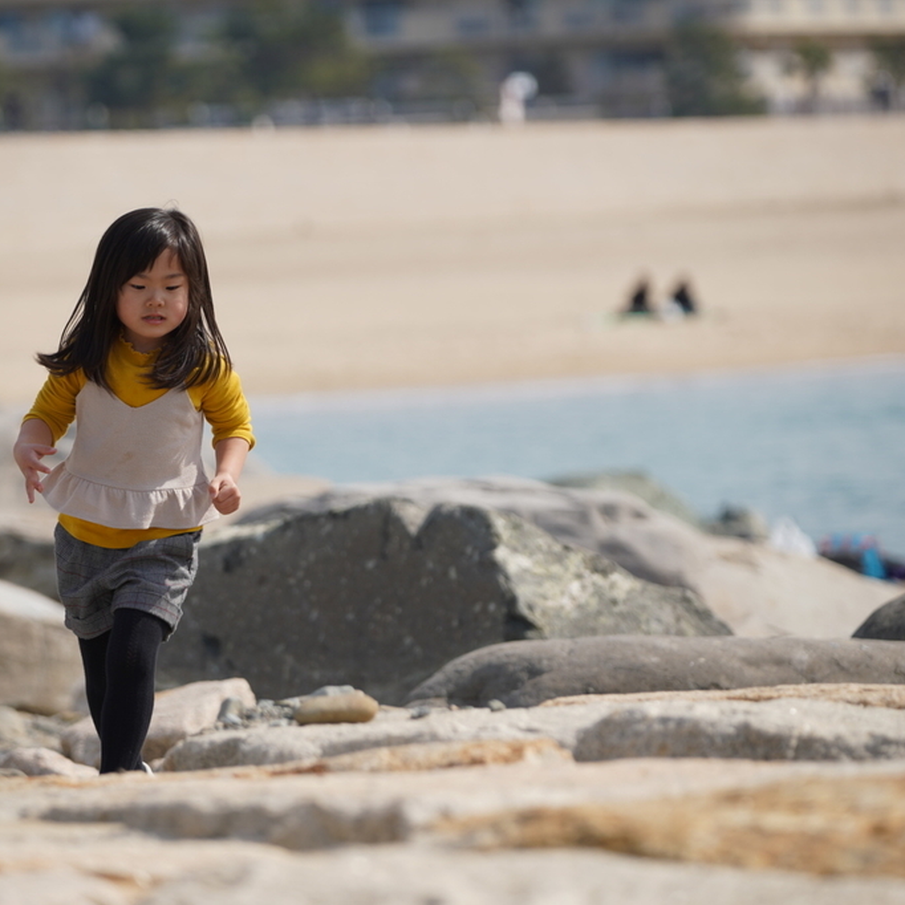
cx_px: 338
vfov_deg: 5.3
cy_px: 452
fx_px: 9820
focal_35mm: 332
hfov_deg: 5.3
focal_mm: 260
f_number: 6.3
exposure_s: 1/640
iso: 100
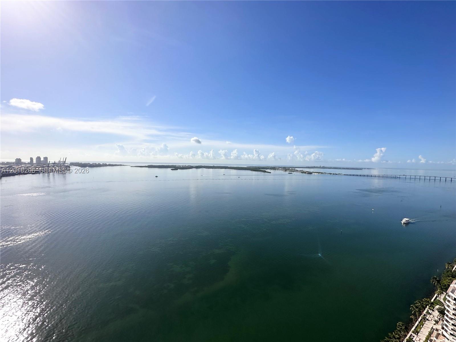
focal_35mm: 14
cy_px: 171
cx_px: 228
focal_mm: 2.22
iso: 50
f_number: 2.2
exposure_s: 1/5051
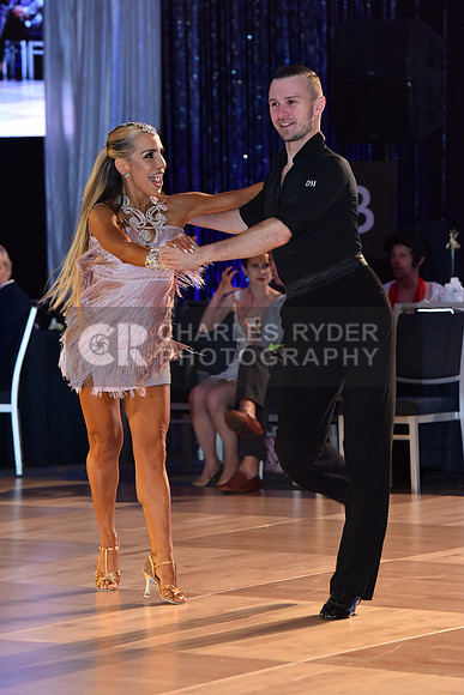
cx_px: 232
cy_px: 348
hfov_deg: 8.9
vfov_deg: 13.2
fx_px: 2995
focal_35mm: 155
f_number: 5
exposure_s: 1/250
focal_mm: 155
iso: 2000
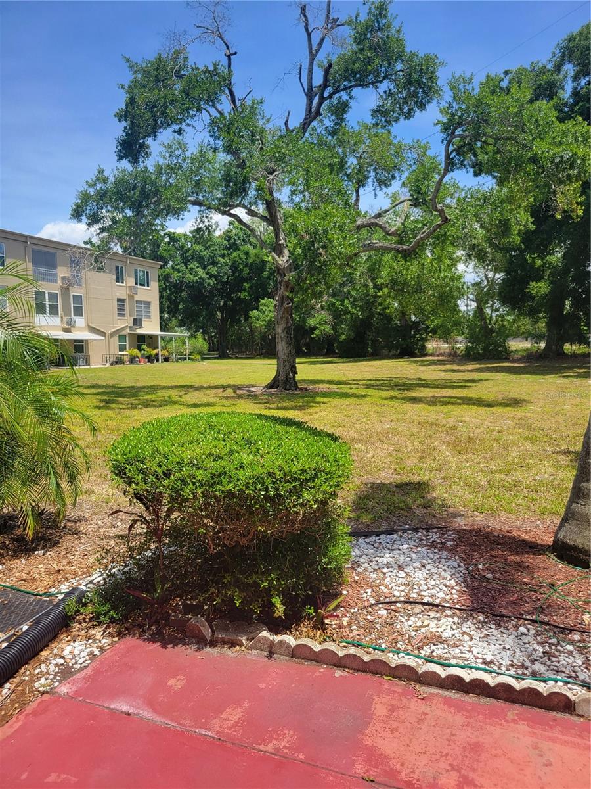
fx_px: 592
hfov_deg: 53.1
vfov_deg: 67.3
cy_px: 394
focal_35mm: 26
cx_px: 296
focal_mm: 5.4
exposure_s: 1/1718
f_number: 1.8
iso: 40
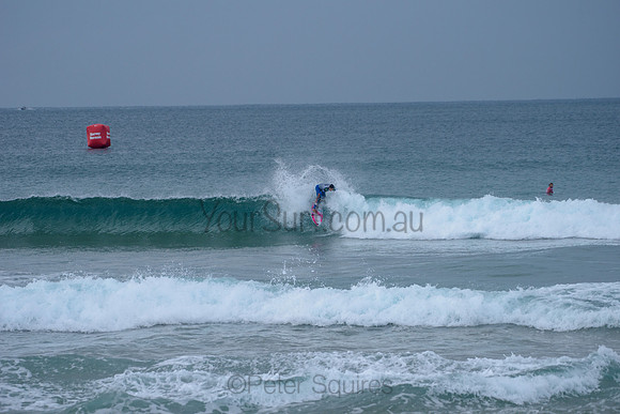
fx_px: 3445
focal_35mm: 200
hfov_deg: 10.3
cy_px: 207
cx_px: 310
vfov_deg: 6.9
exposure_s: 1/2000
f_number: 5.6
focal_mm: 200
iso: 360
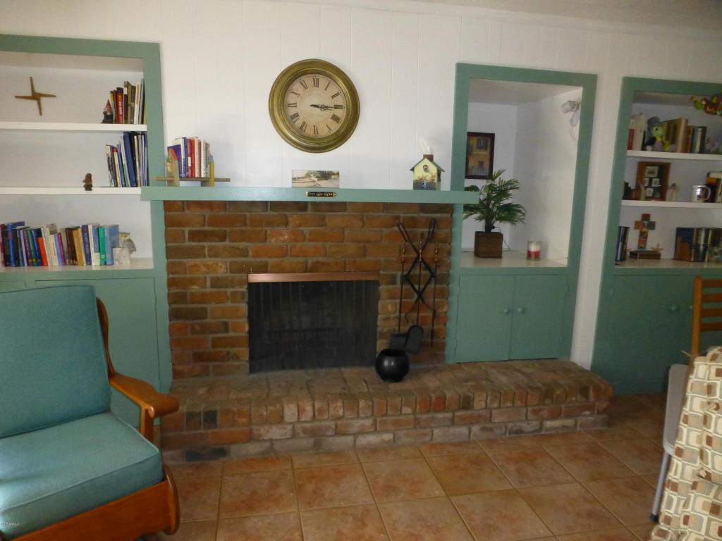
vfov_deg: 56.8
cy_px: 270
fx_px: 501
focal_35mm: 24
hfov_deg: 71.6
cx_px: 361
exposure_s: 1/60
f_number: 3.3
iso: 800
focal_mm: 4.3
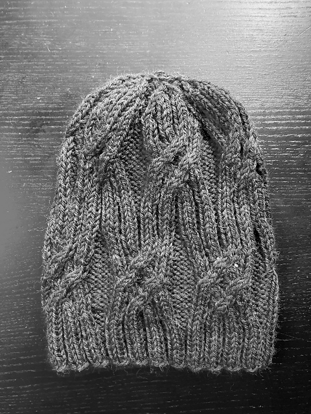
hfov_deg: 49.7
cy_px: 207
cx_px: 156
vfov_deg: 63.4
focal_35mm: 28
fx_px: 335
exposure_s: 1/20
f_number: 1.8
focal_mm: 3.99
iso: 640
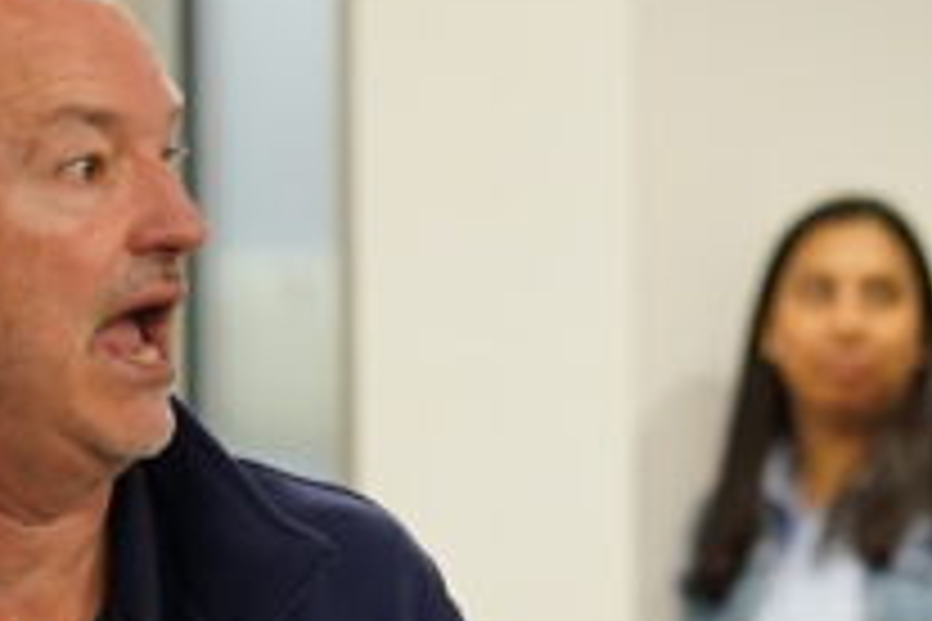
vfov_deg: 3.3
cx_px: 239
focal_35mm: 416
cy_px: 641
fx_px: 10769
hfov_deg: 5.0
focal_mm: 56
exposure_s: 1/400
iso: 2000
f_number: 2.2
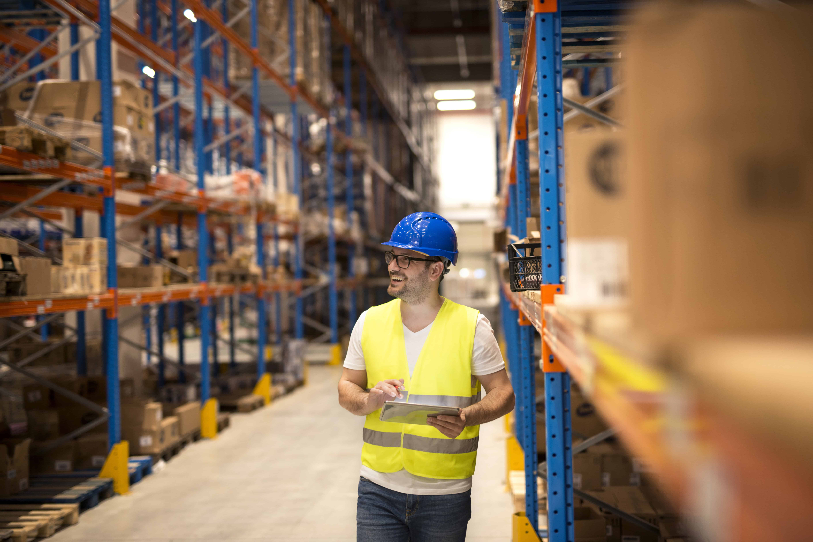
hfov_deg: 39.6
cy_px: 271
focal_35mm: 50
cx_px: 406
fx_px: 1129
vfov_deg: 27.0
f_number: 1.6
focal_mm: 50
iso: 500
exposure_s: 1/100
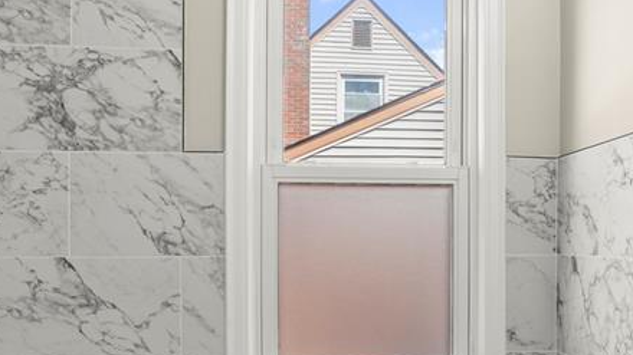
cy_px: 256
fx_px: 654
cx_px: 383
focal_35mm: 39
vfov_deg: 30.0
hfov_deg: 51.3
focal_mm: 16
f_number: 8
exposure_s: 1/3
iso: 100
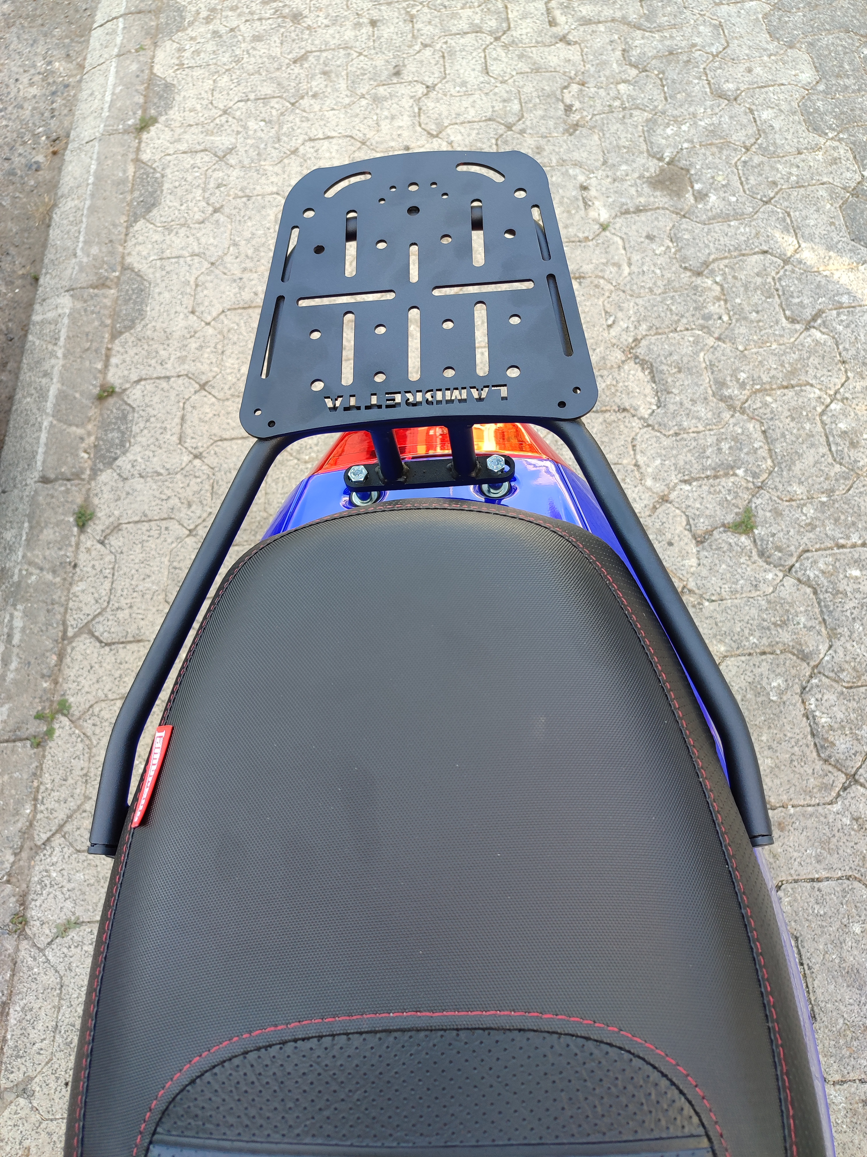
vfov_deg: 69.4
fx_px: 835
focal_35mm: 25
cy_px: 578
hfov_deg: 54.9
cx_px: 434
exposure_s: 1/100
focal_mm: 5.95
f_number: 1.89
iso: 90
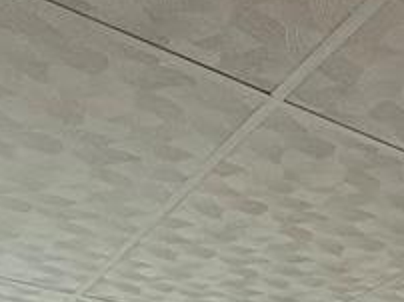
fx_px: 828
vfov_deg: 15.9
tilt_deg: -1.1
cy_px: 612
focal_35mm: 71
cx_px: 508
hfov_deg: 24.4
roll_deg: +0.6
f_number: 2.2
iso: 200
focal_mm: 2.22
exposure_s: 1/120
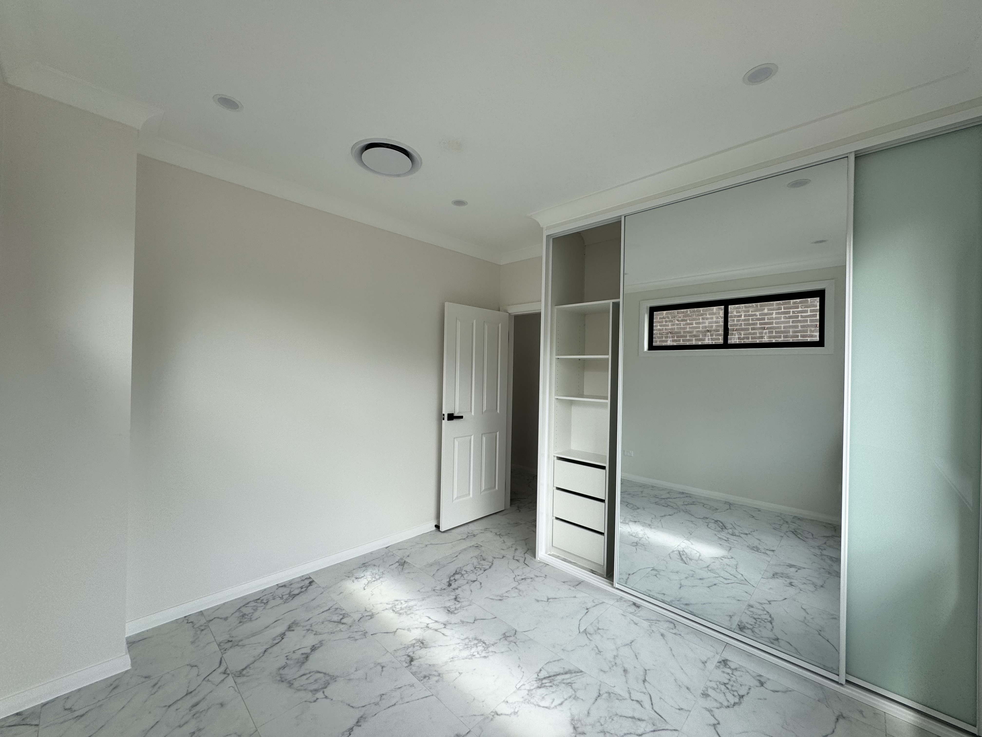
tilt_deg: +0.3
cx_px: 491
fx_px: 397
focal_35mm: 14
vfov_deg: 85.7
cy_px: 368
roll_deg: -1.0
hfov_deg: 102.1
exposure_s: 1/377
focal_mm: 2.22
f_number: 2.2
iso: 40
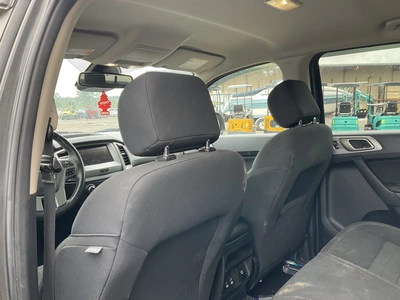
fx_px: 335
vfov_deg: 48.2
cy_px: 150
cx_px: 200
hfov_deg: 61.7
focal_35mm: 29
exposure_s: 1/107
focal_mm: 3
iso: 64
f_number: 1.8
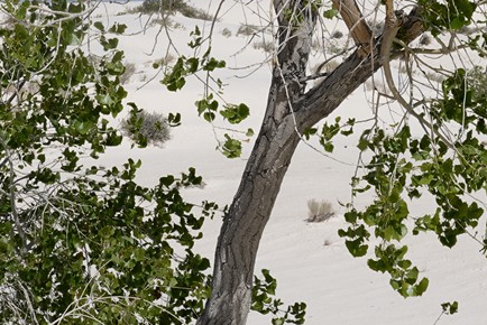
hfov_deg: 15.9
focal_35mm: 129
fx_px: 1746
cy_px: 3
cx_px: 250
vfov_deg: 10.6
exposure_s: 1/100
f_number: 20
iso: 64
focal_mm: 28
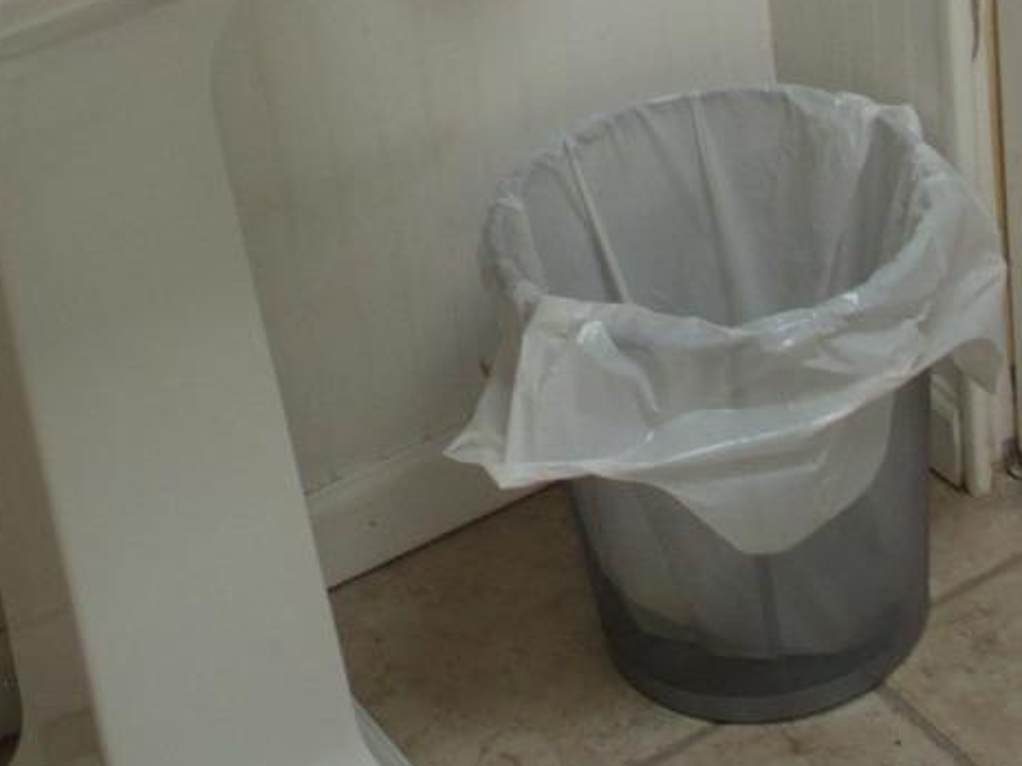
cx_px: 1059
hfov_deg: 16.3
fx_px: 3484
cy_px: -180
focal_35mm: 118
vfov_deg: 12.2
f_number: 2.9
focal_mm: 6.3
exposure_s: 1/60
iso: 100
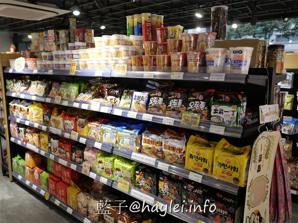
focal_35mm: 30
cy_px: 112
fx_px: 258
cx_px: 149
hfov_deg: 60.0
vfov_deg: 46.8
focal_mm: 15
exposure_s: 1/125
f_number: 2
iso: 200
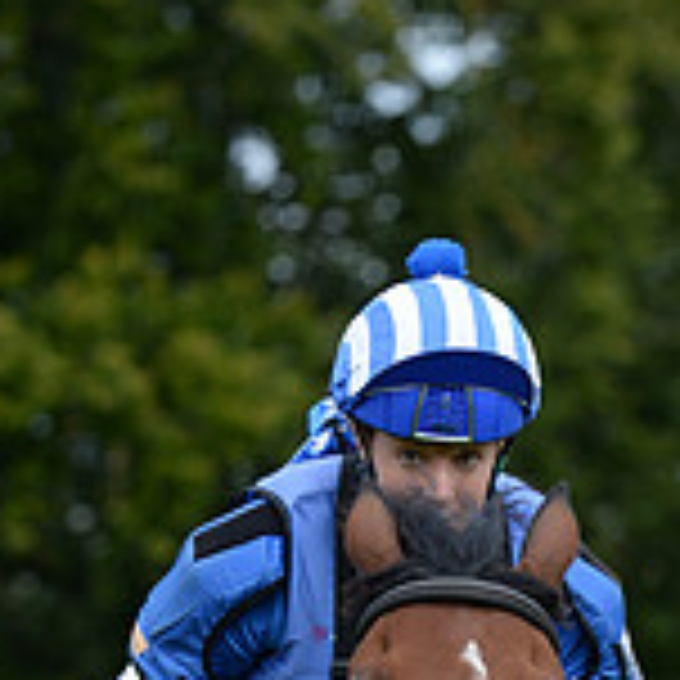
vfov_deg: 2.1
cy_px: 1252
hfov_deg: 2.1
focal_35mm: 846
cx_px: 333
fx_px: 18802
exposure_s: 1/1000
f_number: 7.1
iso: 800
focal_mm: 260
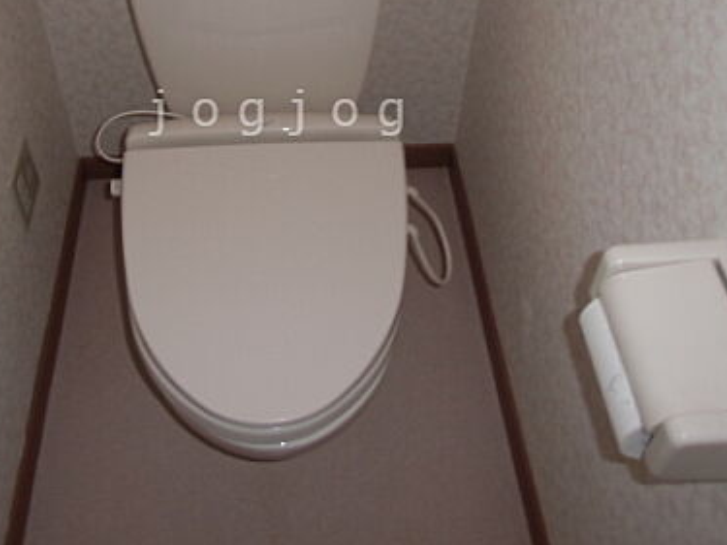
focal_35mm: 41
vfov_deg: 34.1
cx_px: 281
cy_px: 112
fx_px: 861
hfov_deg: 45.5
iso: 64
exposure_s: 1/60
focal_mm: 4.24
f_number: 3
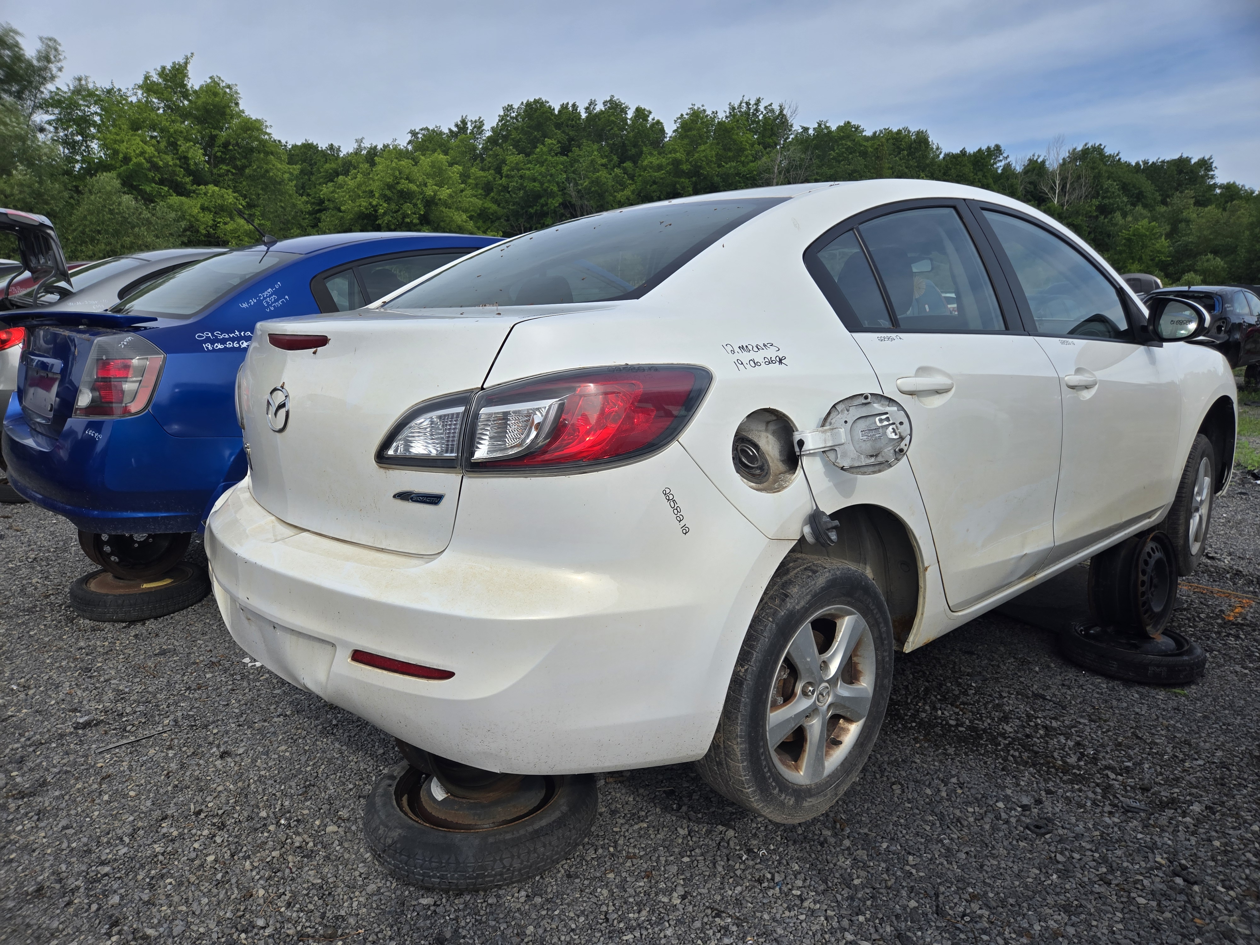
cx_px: 630
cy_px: 472
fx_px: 837
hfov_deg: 73.9
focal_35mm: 23
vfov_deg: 58.9
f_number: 1.8
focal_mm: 5.4
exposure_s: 1/2000
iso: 25
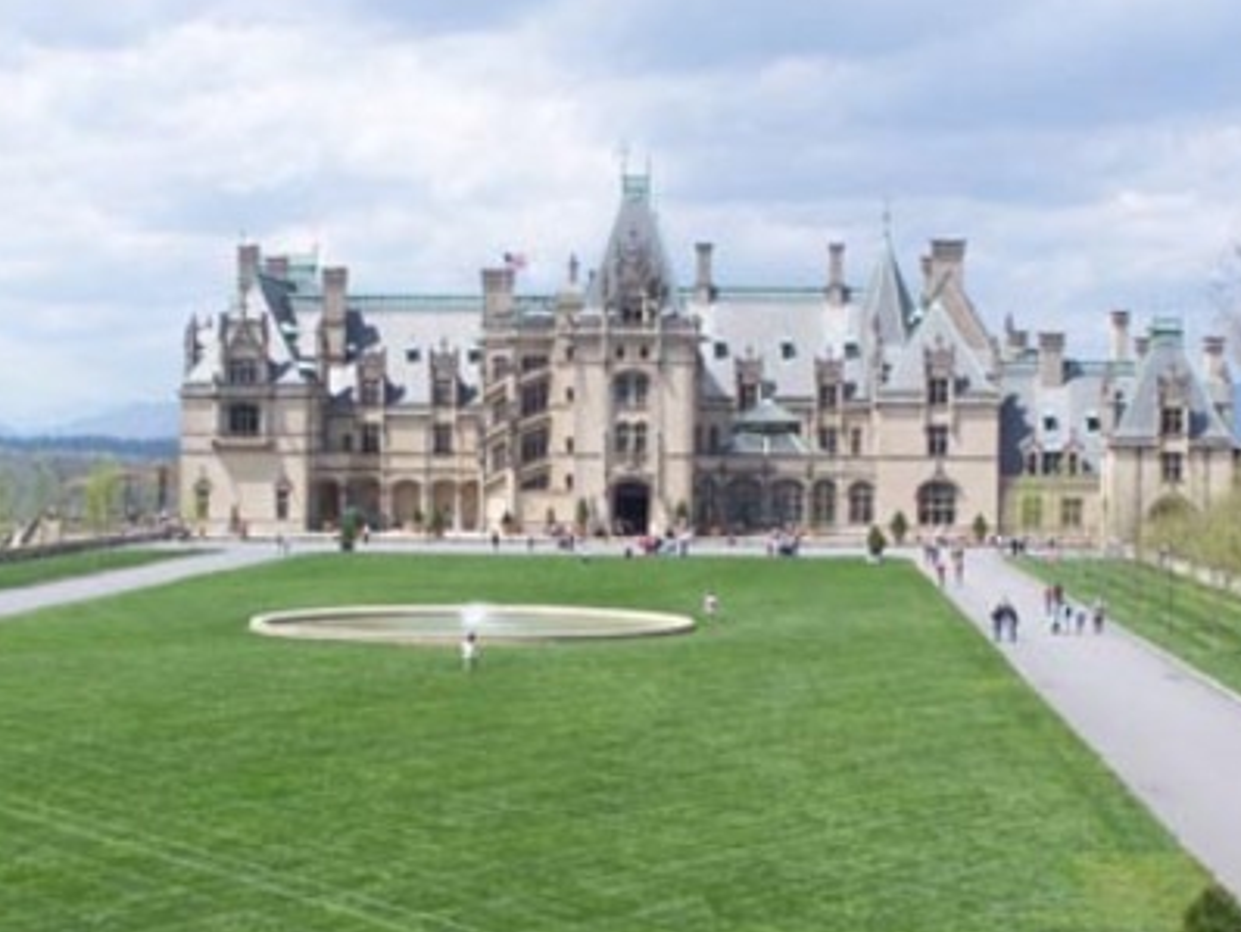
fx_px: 2655
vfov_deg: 19.9
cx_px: 624
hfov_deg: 26.3
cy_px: 502
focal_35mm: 74
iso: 80
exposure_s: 1/640
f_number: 4.5
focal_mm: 11.1
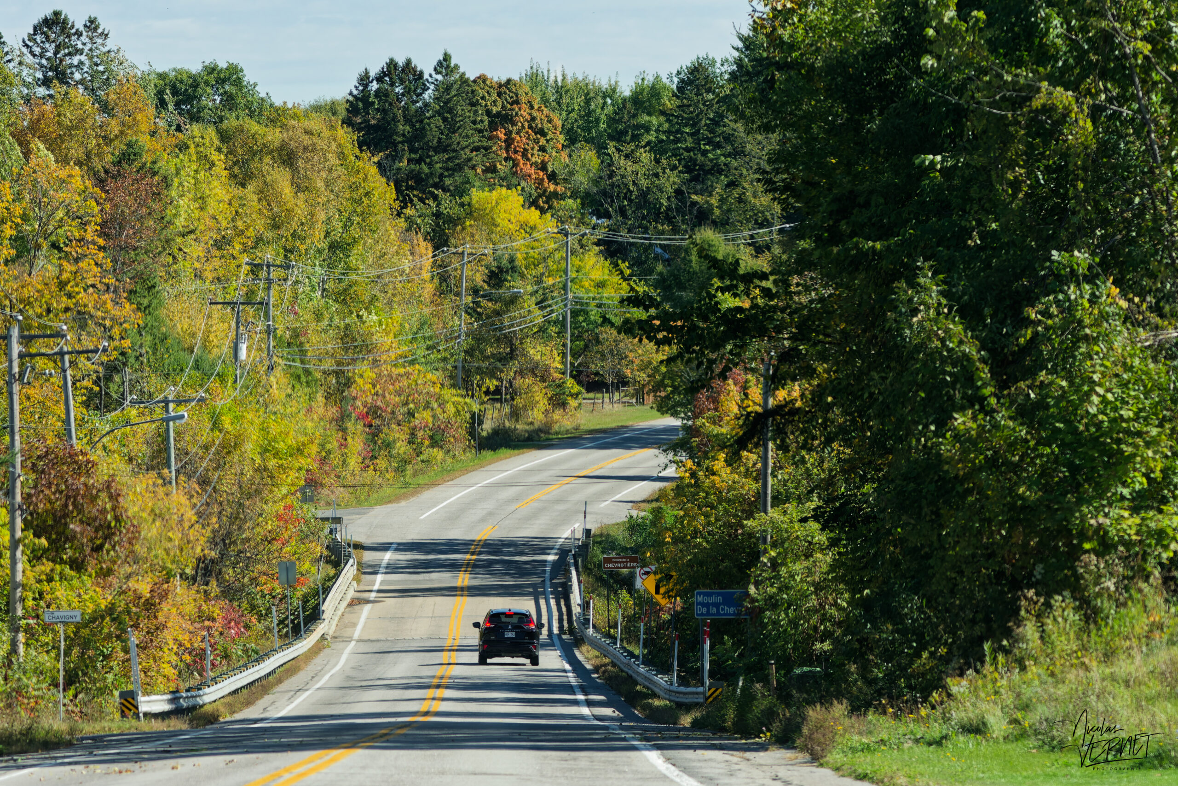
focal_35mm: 225
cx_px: 589
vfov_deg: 6.1
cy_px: 393
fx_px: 7362
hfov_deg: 9.1
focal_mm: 150
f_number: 8
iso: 800
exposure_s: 1/1000
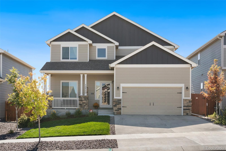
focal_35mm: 35
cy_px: 76
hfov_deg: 54.4
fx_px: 220
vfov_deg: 37.8
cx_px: 113
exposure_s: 1/500
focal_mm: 35
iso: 1000
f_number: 6.7
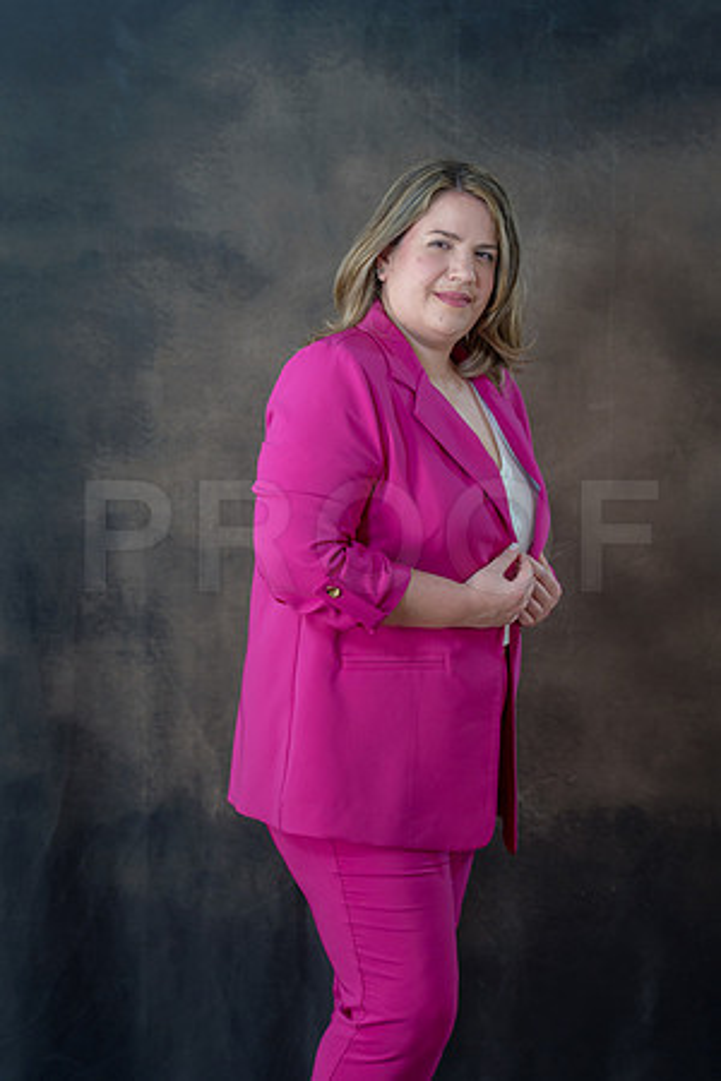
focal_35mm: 105
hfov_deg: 13.0
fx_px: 3154
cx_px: 360
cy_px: 540
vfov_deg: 19.5
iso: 400
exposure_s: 1/100
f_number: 4.5
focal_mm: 105
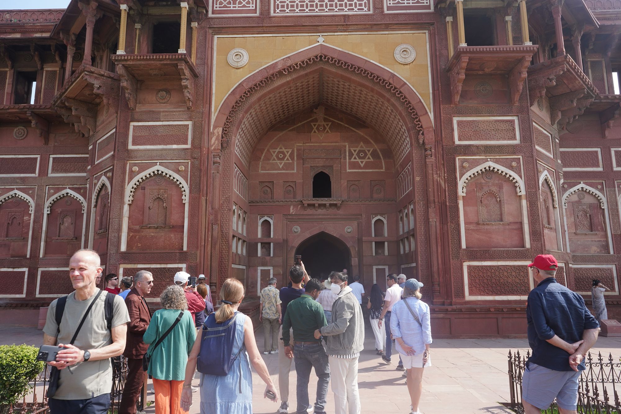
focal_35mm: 24
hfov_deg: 73.7
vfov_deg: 53.1
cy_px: 207
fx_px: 414
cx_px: 310
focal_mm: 24
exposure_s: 1/100
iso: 250
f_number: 14
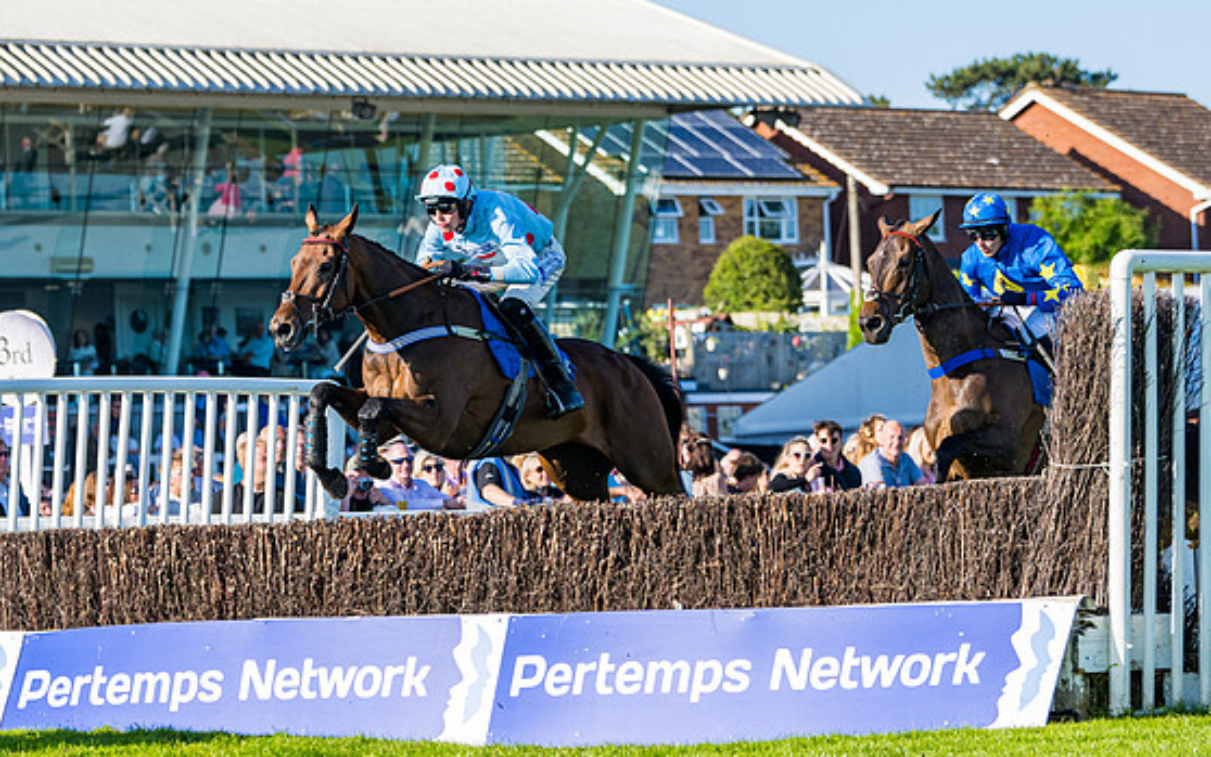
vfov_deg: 6.5
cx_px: 511
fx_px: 6635
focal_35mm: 201
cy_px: 324
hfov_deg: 10.4
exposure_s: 1/2000
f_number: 4
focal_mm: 120
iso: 200
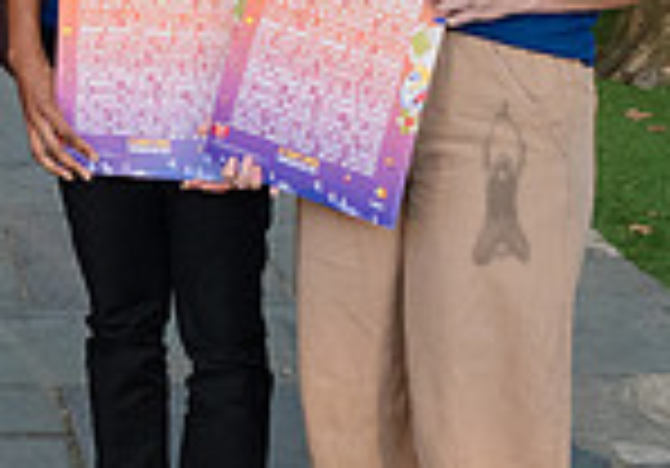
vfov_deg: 10.8
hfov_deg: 15.3
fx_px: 2417
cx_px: -98
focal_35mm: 128
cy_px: -112
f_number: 5
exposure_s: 1/400
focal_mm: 26
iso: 2000
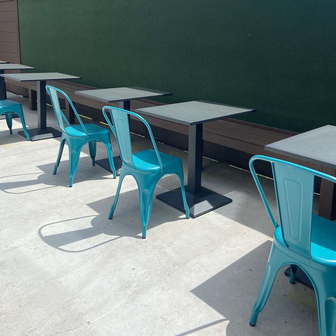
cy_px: 168
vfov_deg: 52.5
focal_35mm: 31
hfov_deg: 52.5
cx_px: 165
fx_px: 340
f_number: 1.8
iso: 32
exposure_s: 1/3401
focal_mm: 4.25
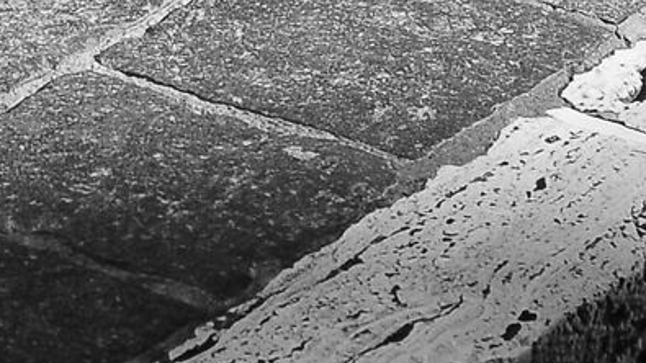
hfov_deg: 6.8
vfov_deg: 3.8
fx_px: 5446
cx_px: -61
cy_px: -452
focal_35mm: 318
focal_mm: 50
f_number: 6.7
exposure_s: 1/180
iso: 200
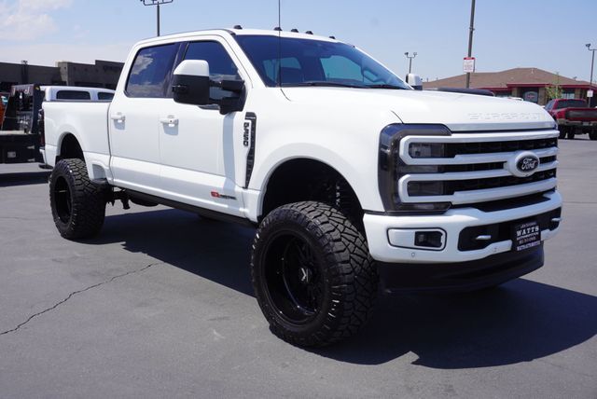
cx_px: 298
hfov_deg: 55.1
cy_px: 200
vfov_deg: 38.4
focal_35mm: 34
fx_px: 573
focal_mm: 23
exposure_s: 1/160
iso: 100
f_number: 10
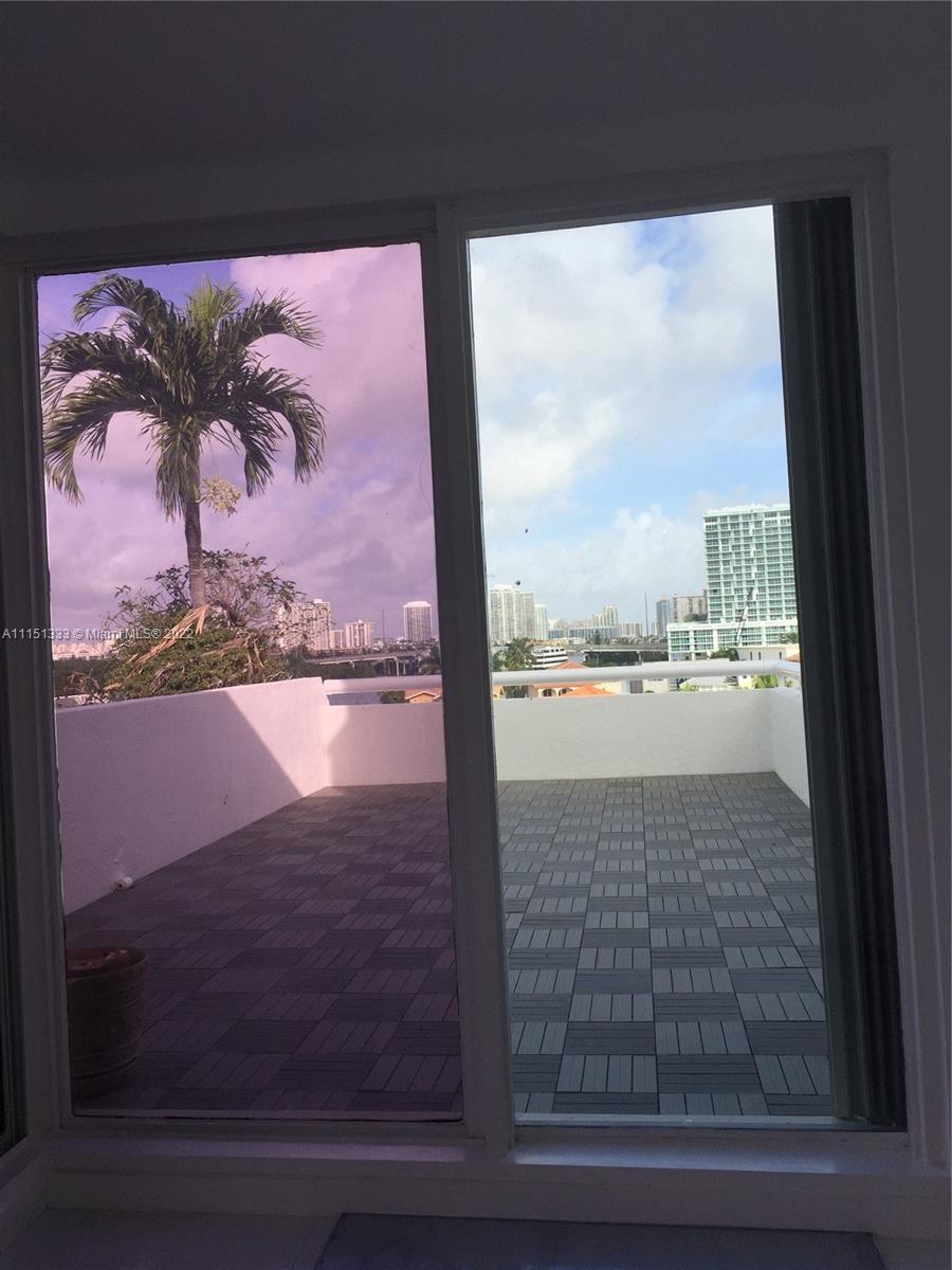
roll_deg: +3.0
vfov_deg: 61.7
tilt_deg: +0.8
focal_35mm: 29
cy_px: 635
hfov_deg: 48.2
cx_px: 476
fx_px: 1063
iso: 32
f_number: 2.2
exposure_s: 1/824
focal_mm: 4.15
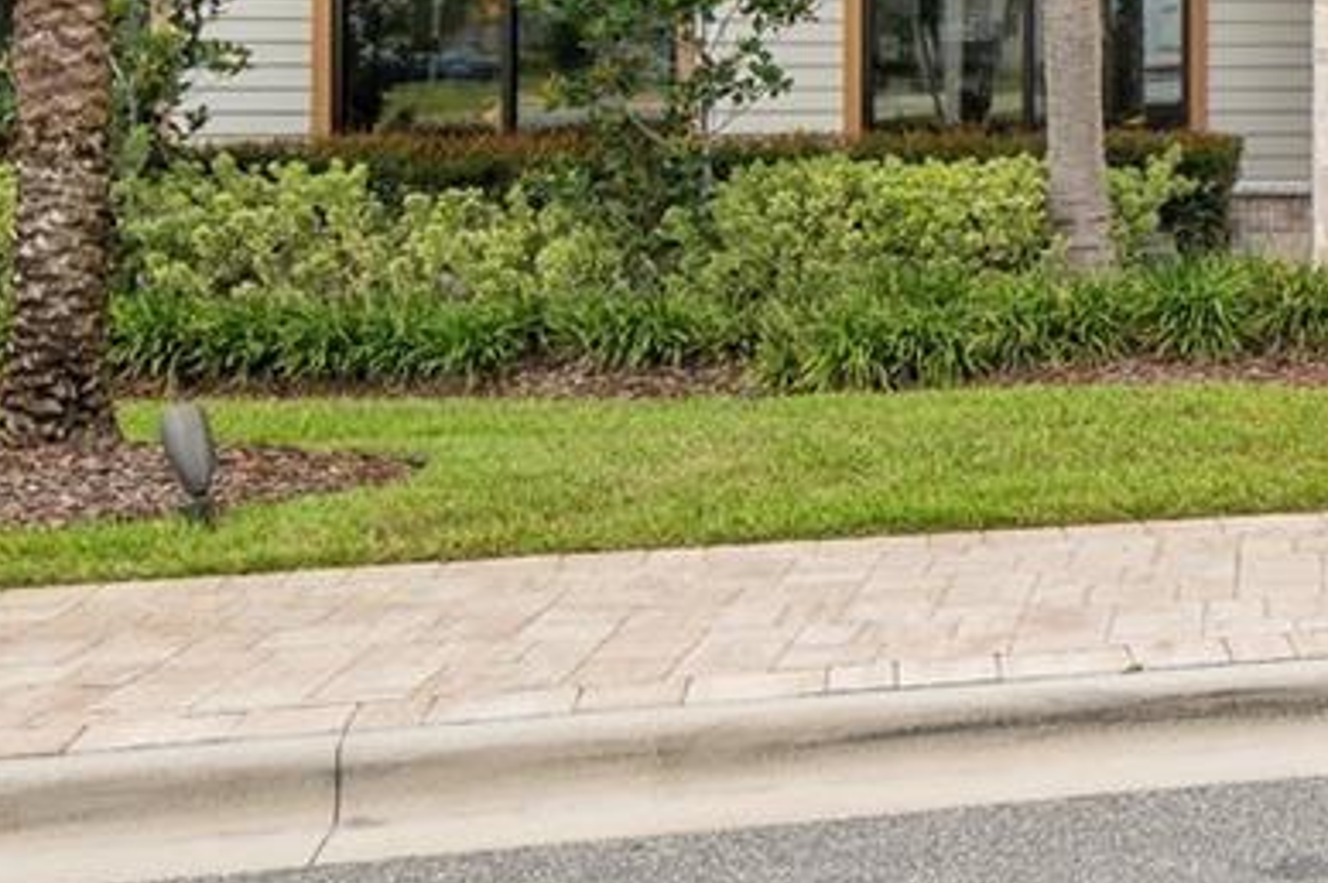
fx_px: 2433
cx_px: 1780
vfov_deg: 20.3
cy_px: 140
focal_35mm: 66
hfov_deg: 25.7
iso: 100
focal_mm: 16
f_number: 8
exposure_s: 1/125
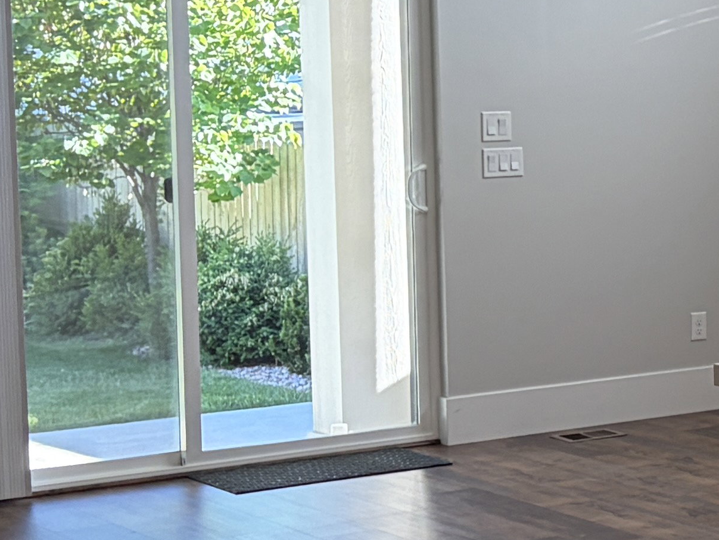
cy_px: 153
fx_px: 2556
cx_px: 1475
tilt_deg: -2.3
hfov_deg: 13.5
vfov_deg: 12.0
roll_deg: +0.4
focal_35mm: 123
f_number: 1.6
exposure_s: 1/120
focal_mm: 5.96
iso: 125
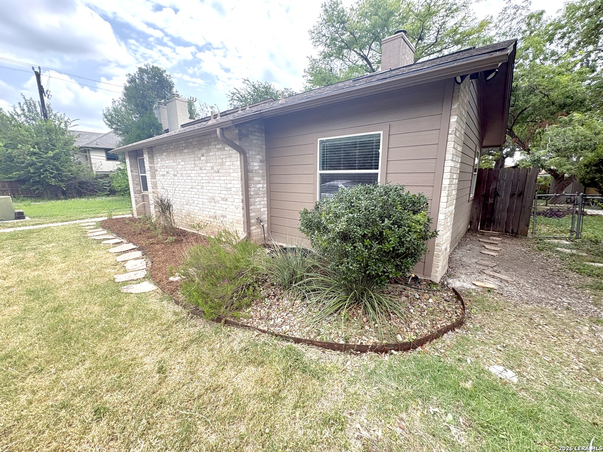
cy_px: 226
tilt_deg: -9.8
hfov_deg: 102.1
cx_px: 302
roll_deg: +0.3
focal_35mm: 14
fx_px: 244
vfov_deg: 85.7
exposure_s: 1/430
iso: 40
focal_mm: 2.22
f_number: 2.2
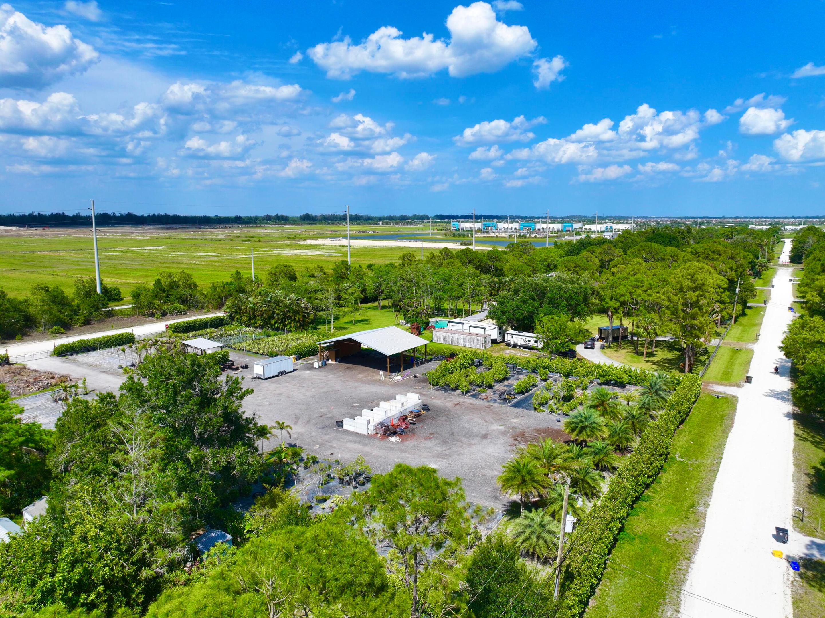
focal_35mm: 24
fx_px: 572
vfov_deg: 56.8
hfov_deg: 71.6
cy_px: 309
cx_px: 412
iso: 110
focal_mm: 12.29
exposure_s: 1/2500
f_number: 2.8
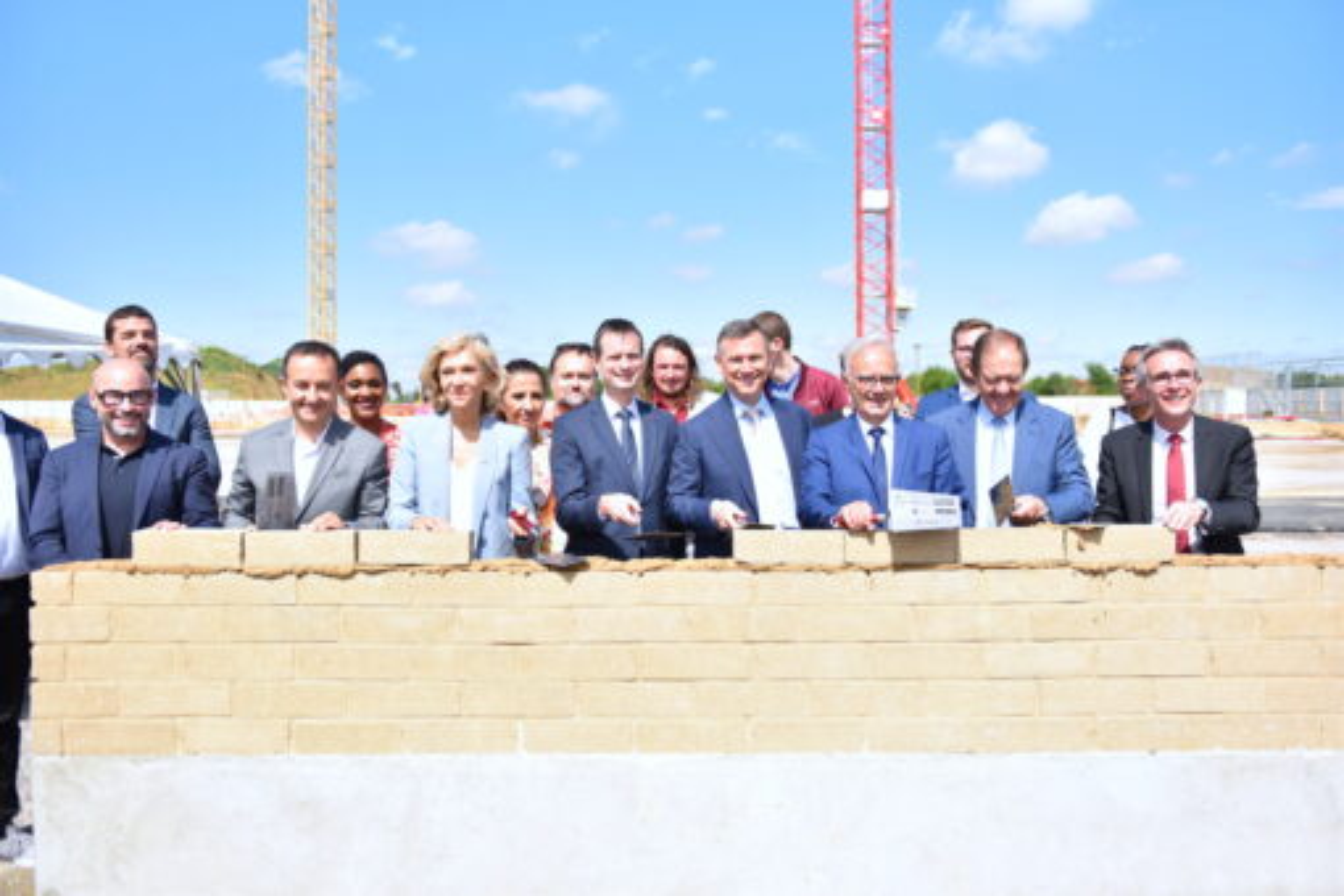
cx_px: 672
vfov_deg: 37.9
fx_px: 1307
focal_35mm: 35
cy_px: 448
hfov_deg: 54.4
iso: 320
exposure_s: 1/4000
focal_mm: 35
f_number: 2.8
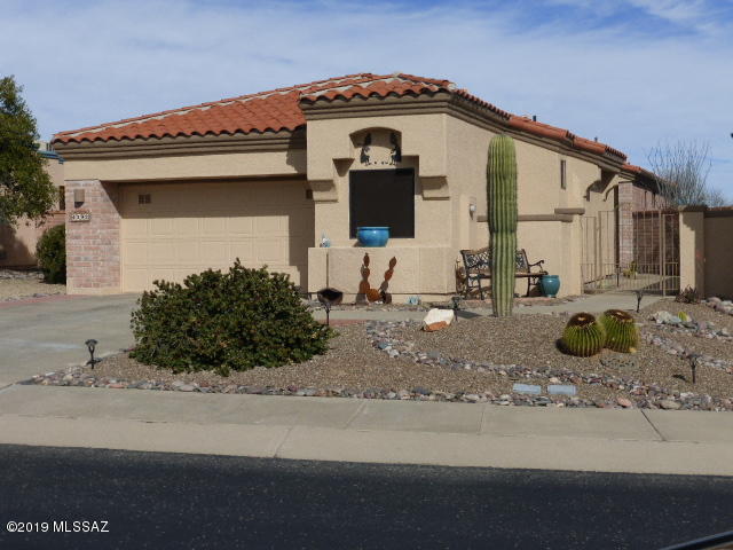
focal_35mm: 49
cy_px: 275
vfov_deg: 29.7
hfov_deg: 38.9
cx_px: 366
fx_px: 1038
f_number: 4.2
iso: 100
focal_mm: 8.5
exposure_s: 1/1600
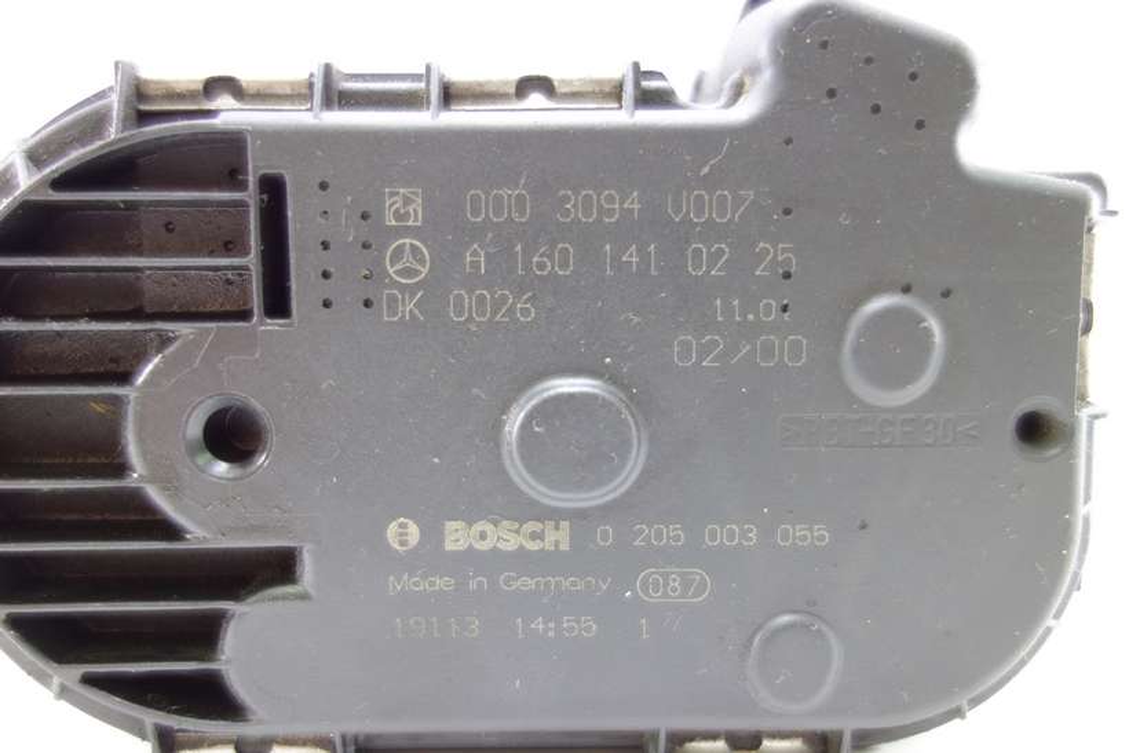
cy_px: 376
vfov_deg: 46.4
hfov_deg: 65.5
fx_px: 878
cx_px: 564
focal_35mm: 28
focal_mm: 10.4
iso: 320
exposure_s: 1/30
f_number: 1.8
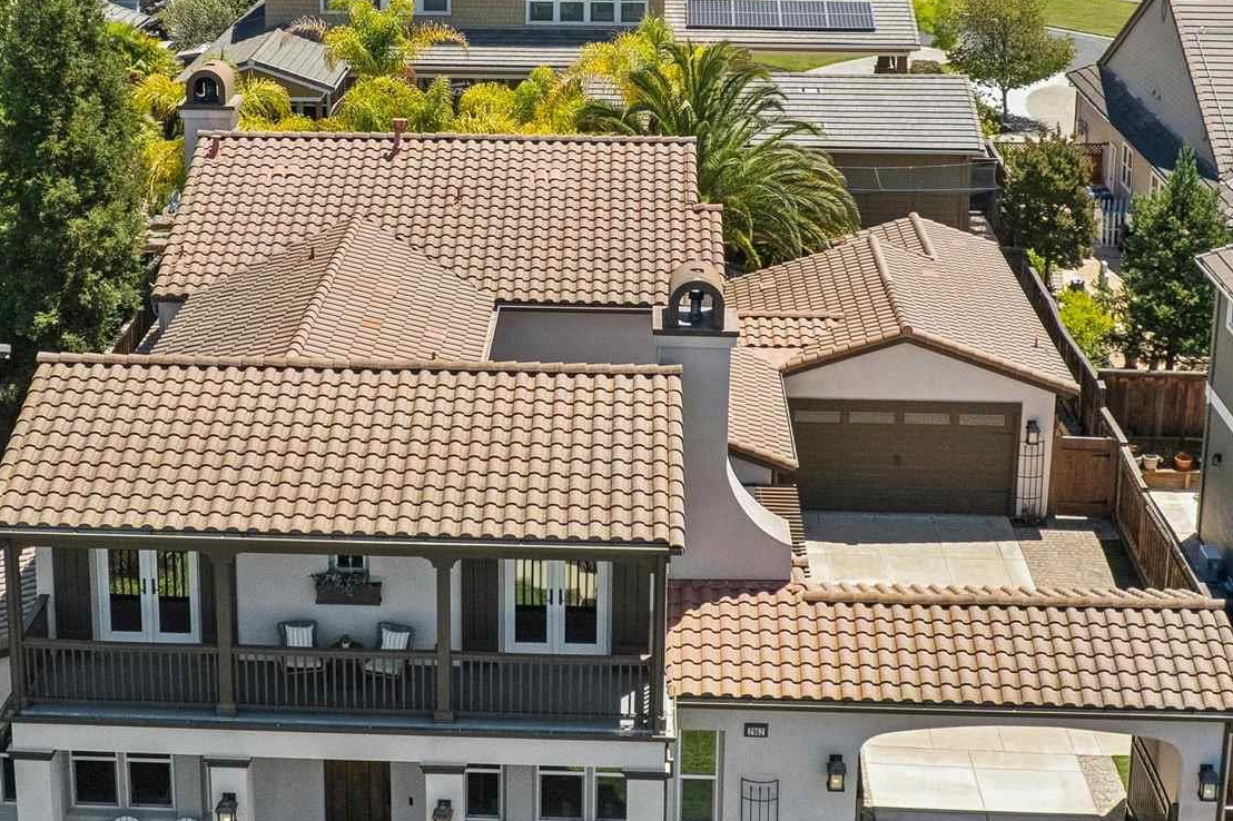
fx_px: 2089
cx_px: 505
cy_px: 201
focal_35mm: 61
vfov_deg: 22.0
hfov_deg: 32.8
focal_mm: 8.4
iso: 100
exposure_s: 1/1600
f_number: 2.8
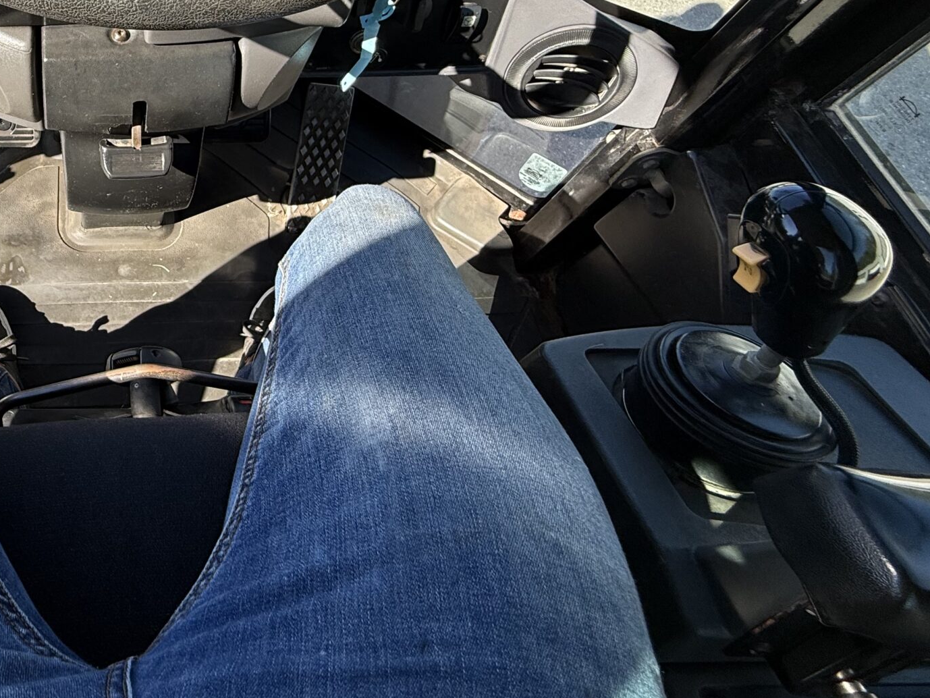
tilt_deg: -55.1
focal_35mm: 26
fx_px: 699
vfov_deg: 50.2
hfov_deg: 58.5
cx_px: 109
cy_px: 150
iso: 50
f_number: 2.2
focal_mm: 2.22
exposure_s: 1/296
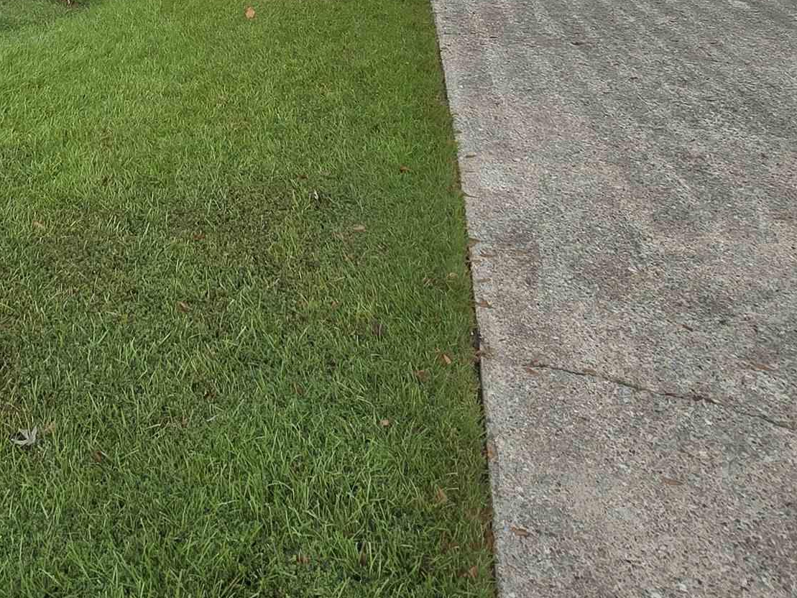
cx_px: 182
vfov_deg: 32.9
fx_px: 829
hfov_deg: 49.0
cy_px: -113
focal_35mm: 36
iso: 50
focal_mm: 2.2
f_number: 2.2
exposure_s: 1/1163
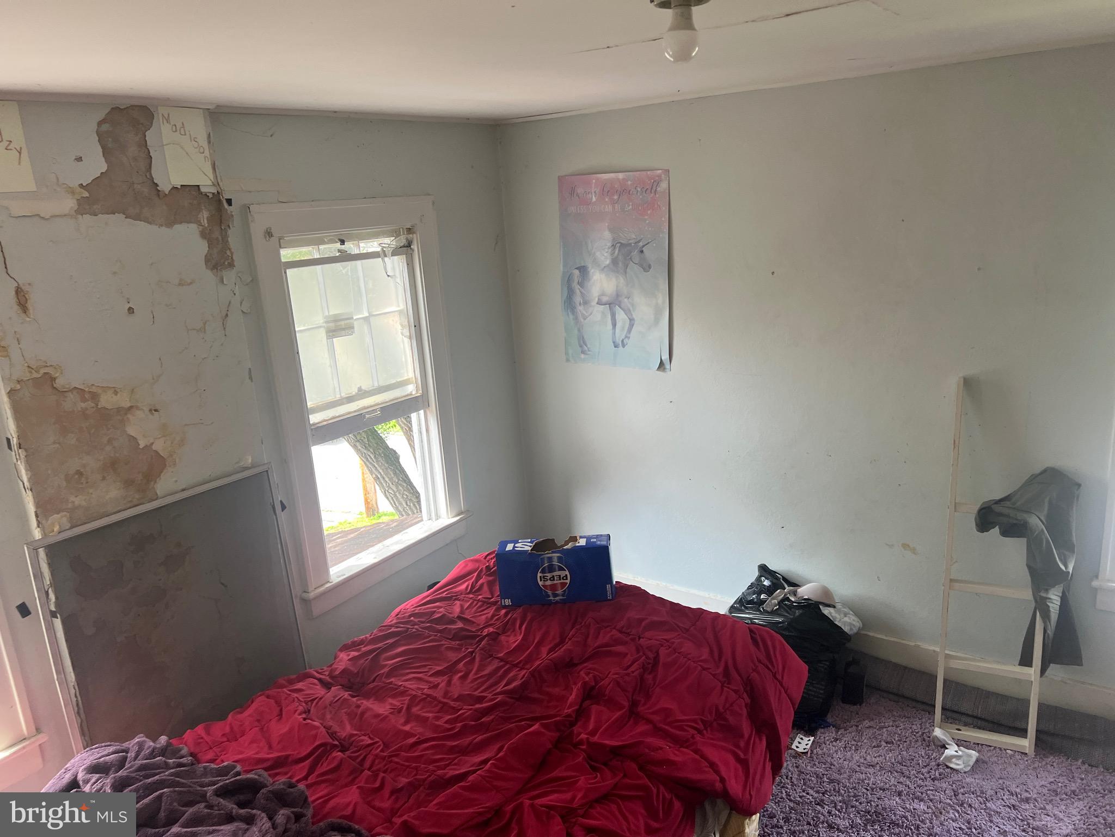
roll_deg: +2.5
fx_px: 837
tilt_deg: -14.6
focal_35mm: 26
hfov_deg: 67.3
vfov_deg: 53.1
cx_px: 558
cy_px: 418
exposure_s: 1/121
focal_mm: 5.7
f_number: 1.5
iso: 80
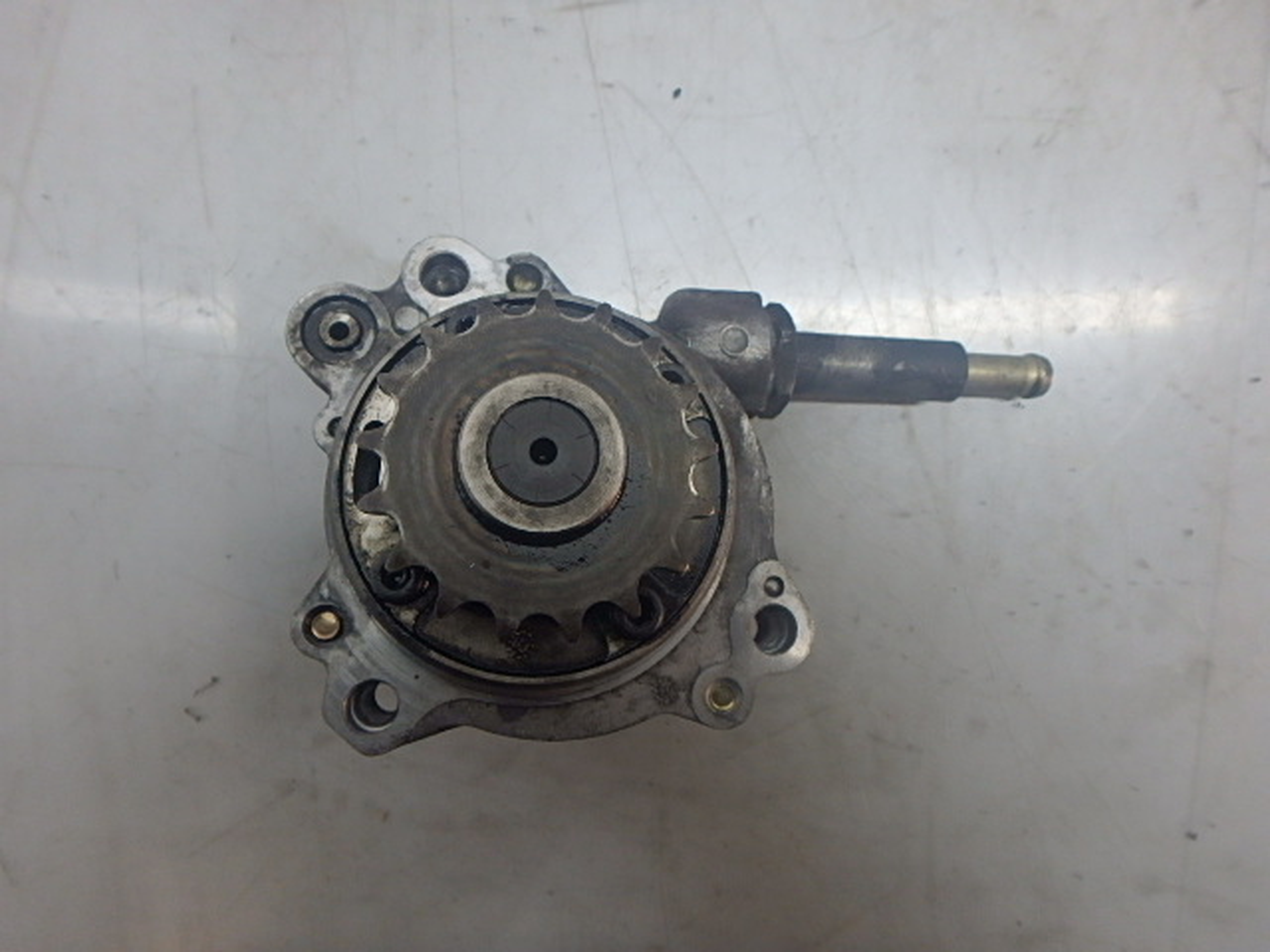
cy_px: 476
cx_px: 635
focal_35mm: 21
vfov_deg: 63.4
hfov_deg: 79.0
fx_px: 770
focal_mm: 3.7
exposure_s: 1/40
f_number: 3.5
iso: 200
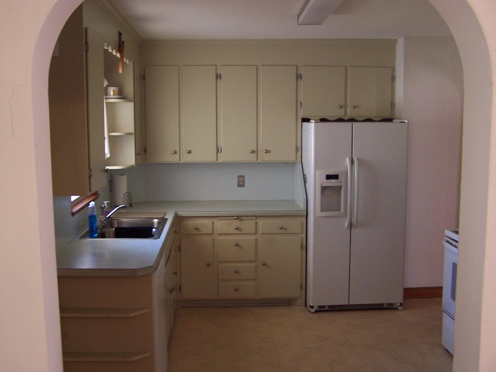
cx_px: 245
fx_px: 559
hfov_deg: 47.9
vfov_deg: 36.8
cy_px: 184
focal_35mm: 39
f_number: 2.8
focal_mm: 6.3
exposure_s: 1/8
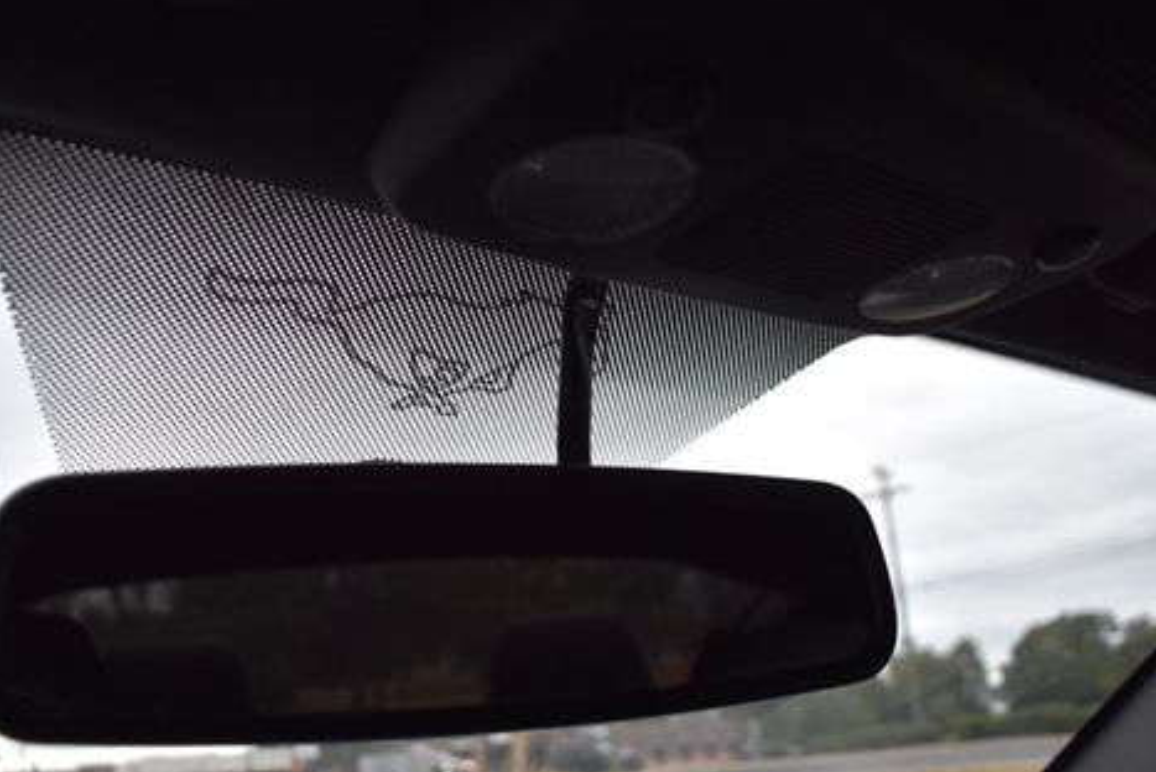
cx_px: 569
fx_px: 1189
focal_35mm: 37
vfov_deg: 36.0
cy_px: 350
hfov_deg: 51.9
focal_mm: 18
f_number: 3.5
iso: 450
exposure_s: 1/250
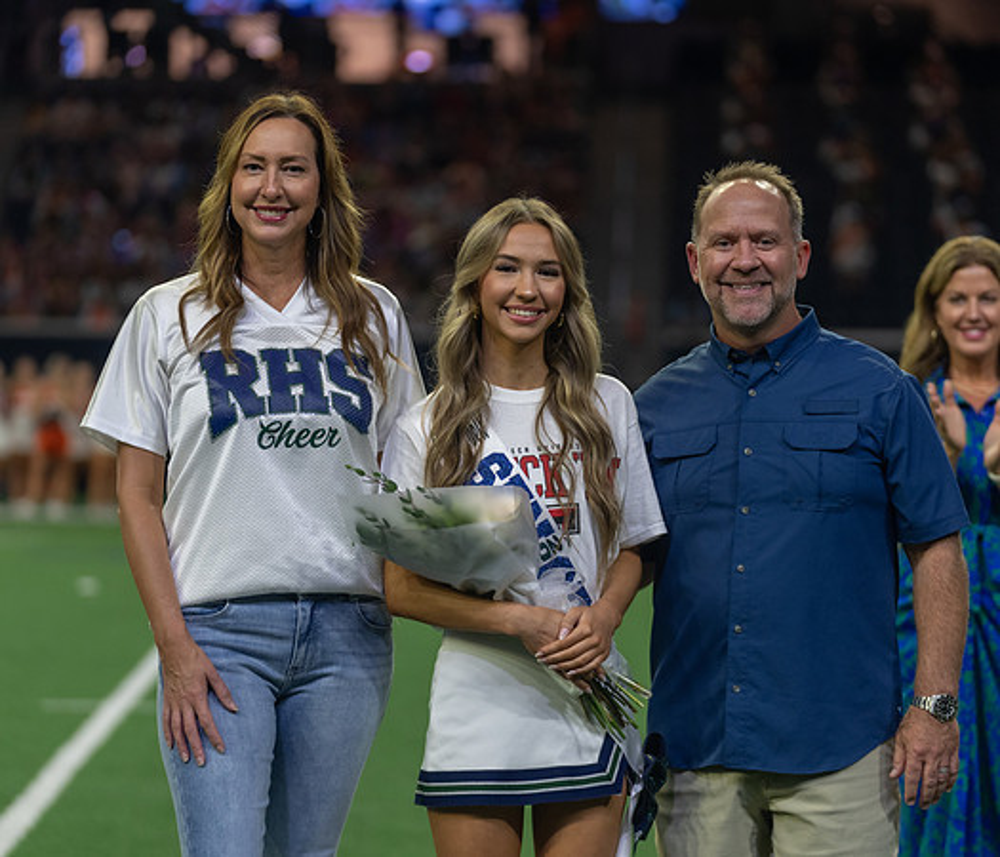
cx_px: 508
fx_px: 4577
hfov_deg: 12.5
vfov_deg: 10.7
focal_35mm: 150
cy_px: 412
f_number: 2.8
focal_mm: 120
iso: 1000
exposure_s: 1/320
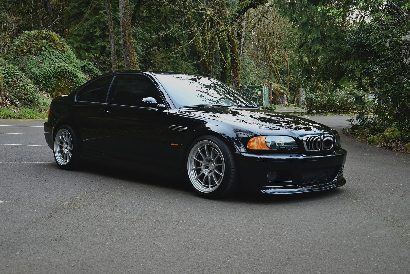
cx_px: 205
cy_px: 137
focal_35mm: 42
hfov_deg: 46.4
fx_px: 479
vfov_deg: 31.9
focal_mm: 42
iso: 1800
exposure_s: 1/125
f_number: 5.6
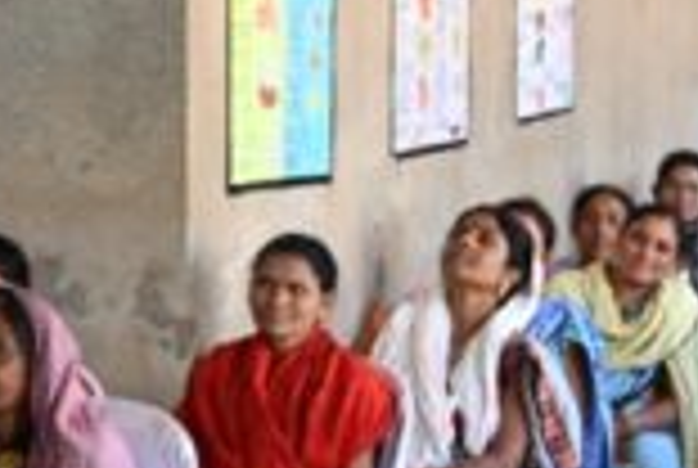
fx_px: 2760
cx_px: -59
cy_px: 277
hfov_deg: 14.1
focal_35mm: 142
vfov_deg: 9.7
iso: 640
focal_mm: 34.5
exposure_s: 1/125
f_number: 4
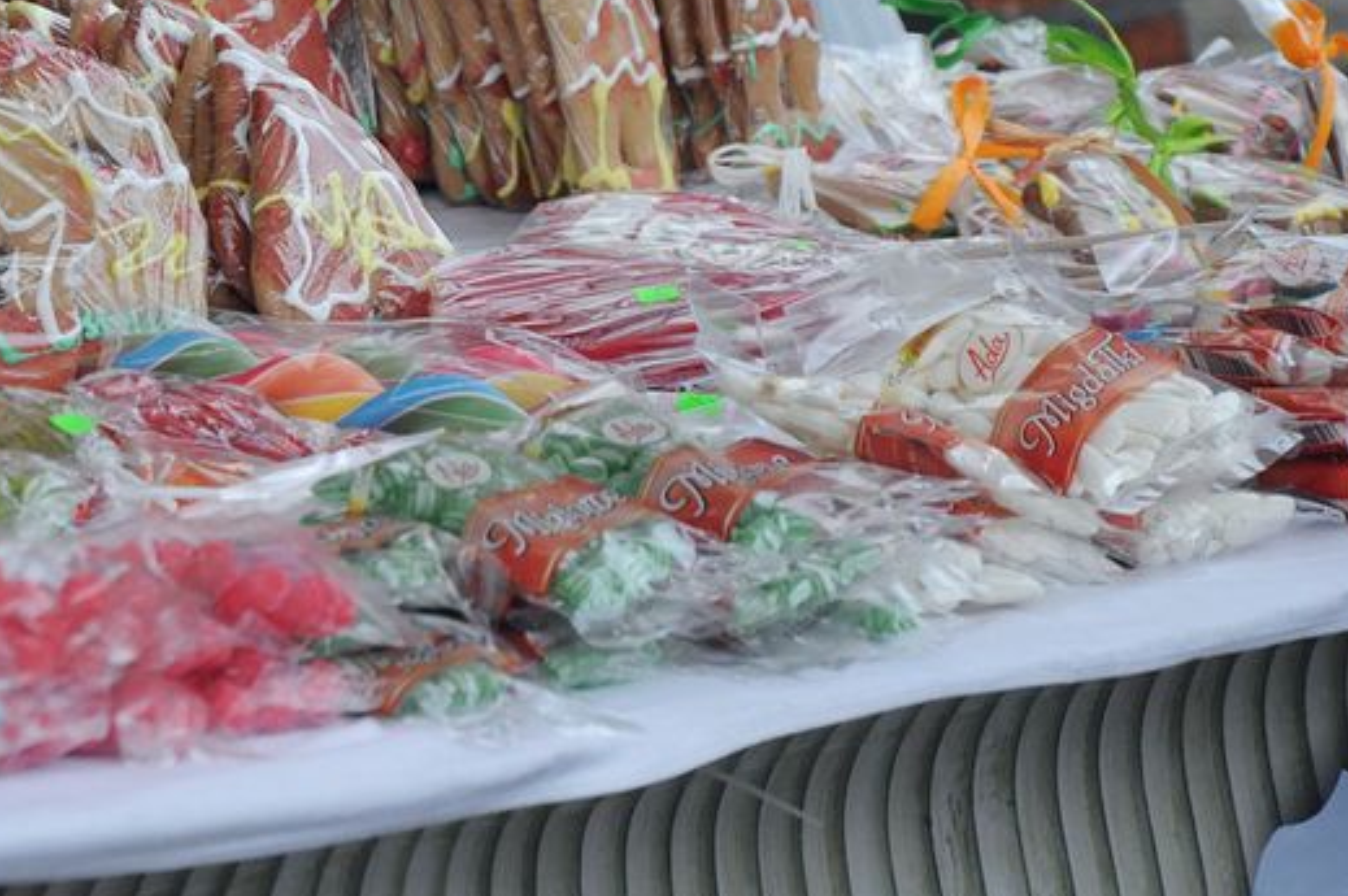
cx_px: 281
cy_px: 277
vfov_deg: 5.3
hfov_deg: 8.0
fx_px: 9645
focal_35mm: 258
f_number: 5.6
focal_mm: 105
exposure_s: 1/500
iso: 1600
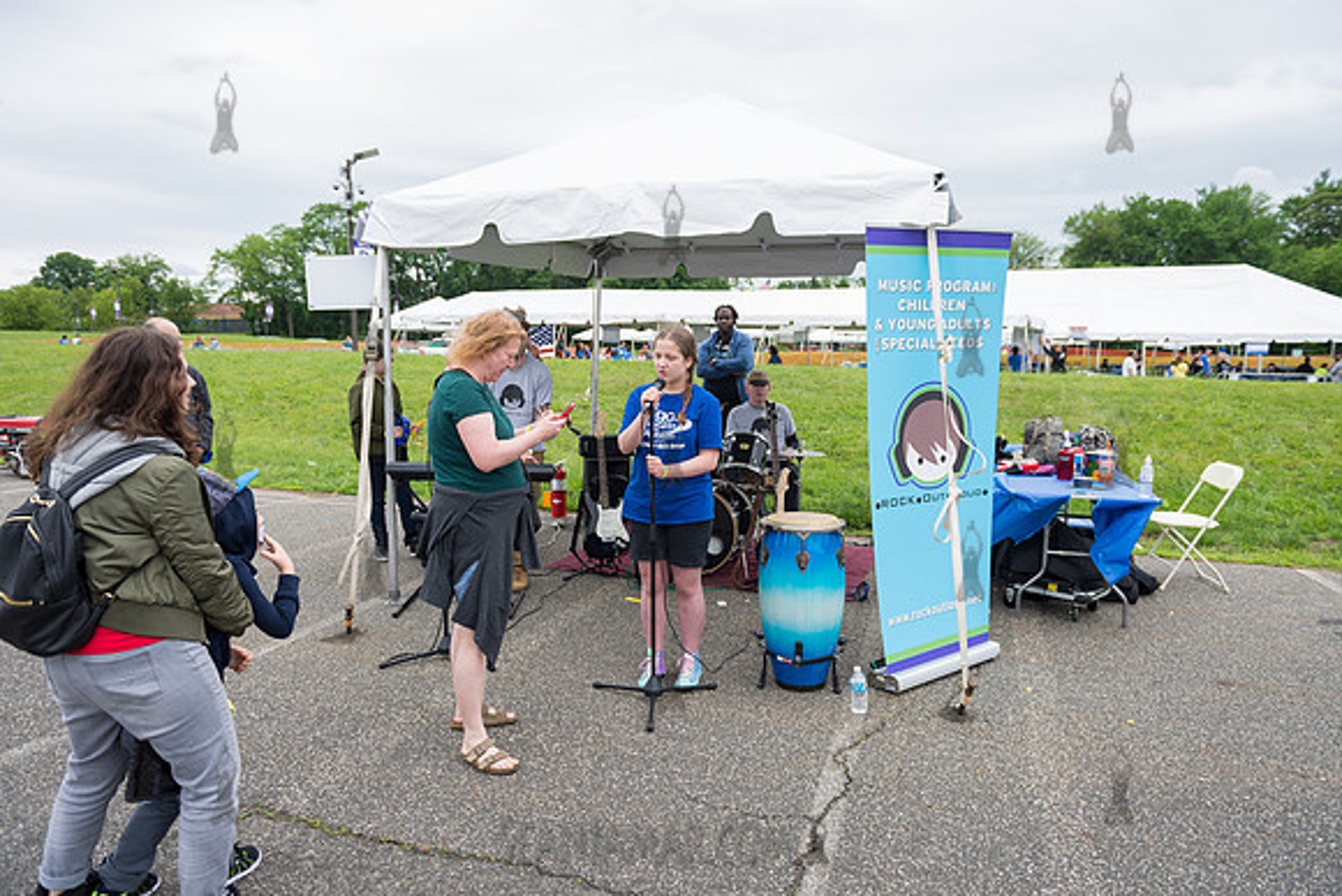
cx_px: 671
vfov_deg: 53.2
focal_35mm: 24
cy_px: 448
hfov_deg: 73.7
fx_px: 895
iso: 200
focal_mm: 24
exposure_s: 1/800
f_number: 3.5
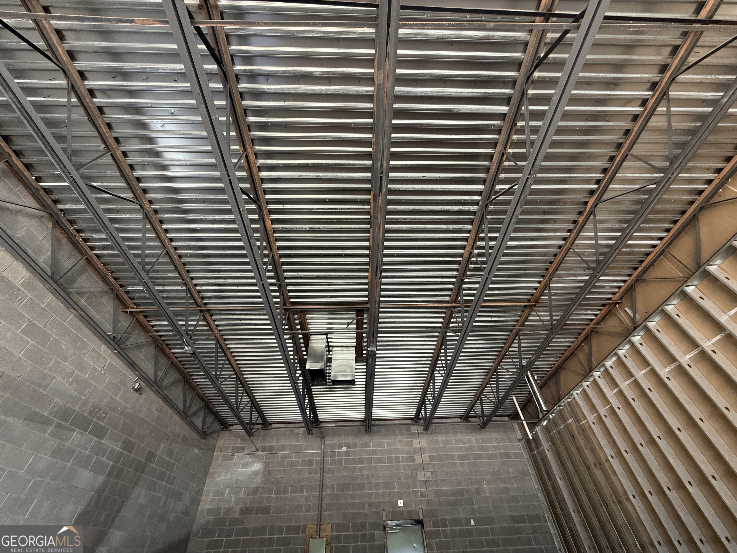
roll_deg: +3.2
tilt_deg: +44.0
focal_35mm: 14
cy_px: 276
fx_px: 298
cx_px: 368
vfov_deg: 85.7
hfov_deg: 102.1
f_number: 2.2
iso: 160
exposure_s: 1/99
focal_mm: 2.22
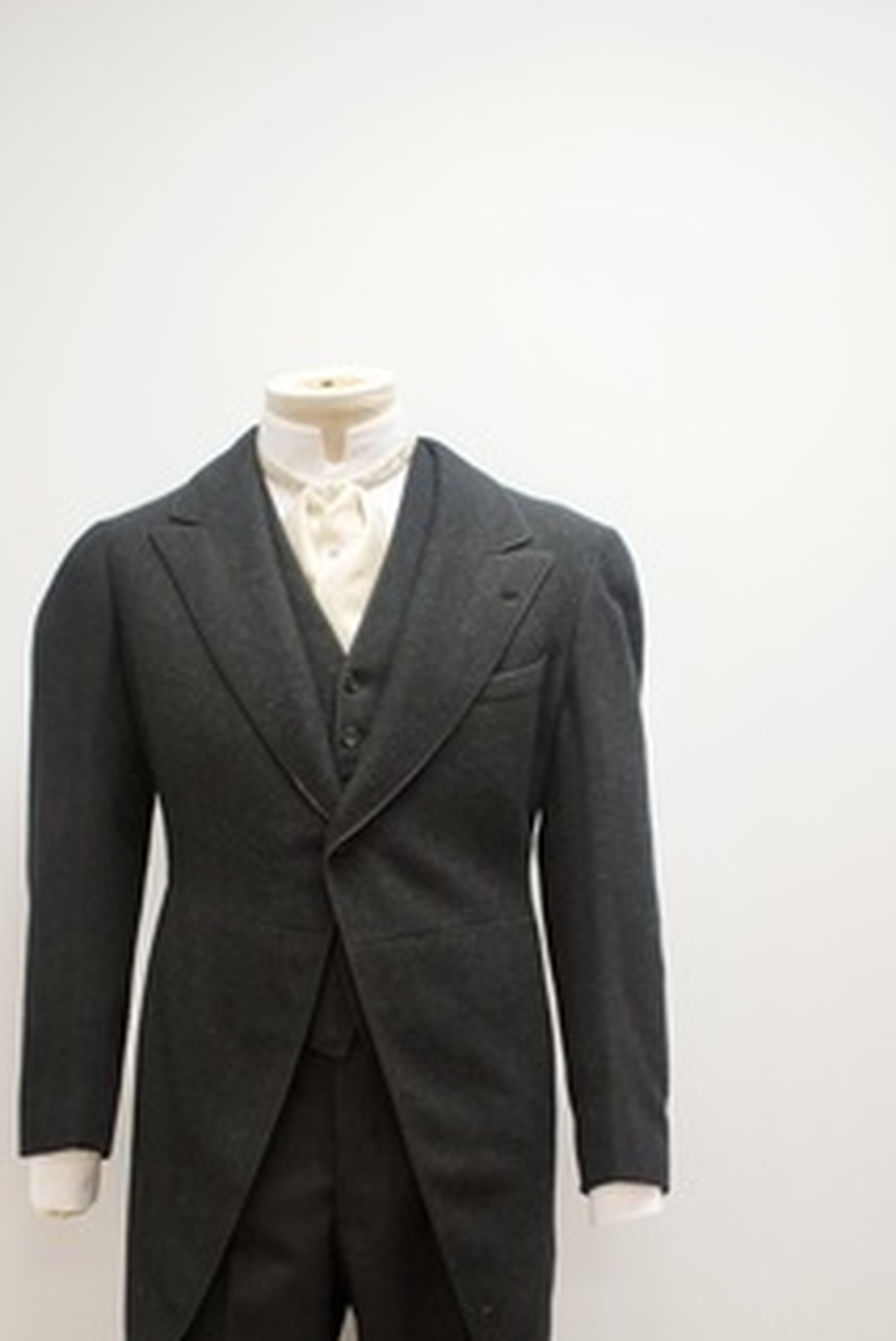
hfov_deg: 27.7
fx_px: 1816
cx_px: 387
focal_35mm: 49
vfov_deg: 39.9
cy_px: 937
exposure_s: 1/125
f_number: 3.8
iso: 1600
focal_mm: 23
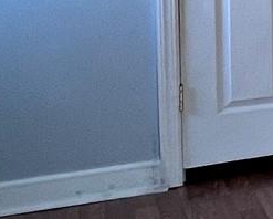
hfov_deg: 10.4
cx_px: 888
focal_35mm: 105
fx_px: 849
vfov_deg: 14.1
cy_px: -70
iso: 100
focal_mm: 1.57
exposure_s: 1/99
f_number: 1.8
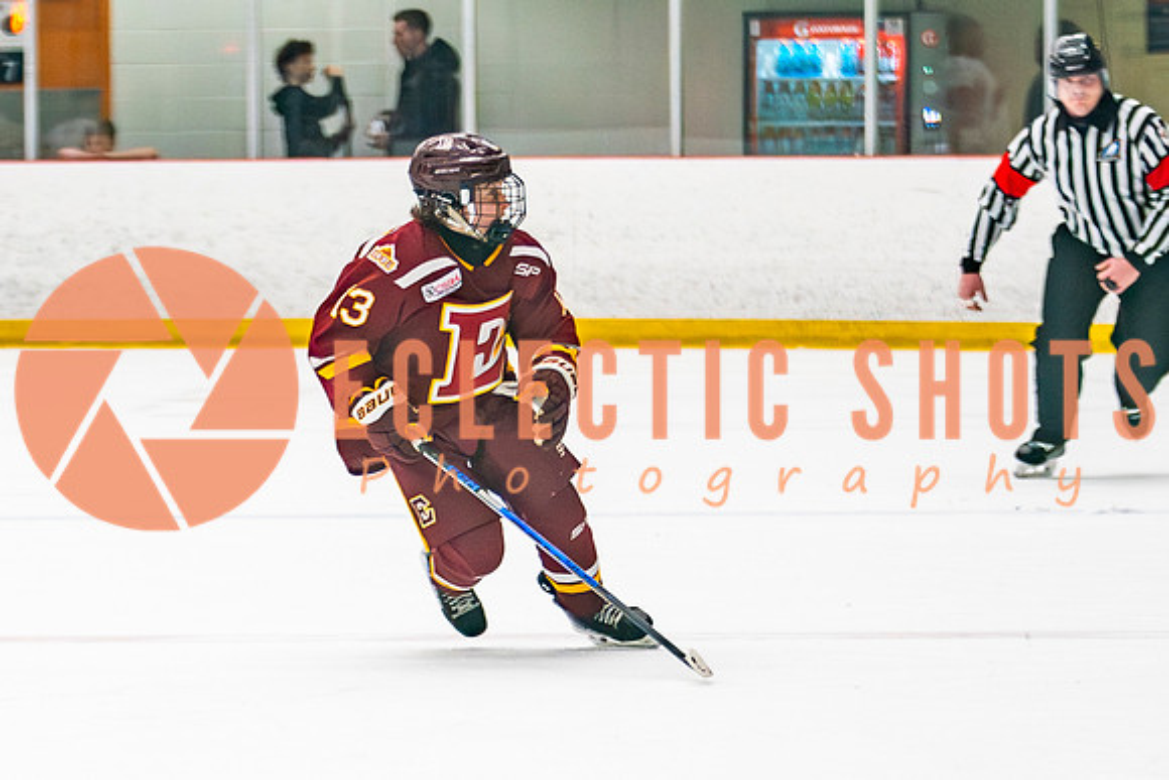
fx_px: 10629
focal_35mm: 327
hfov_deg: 6.3
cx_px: 533
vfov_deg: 4.2
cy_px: 563
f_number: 2.8
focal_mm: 115
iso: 1000
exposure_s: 1/640
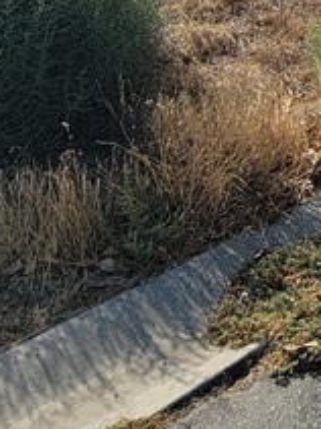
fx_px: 780
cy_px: -181
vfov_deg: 25.0
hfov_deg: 19.0
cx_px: 542
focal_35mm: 63
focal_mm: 2.2
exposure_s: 1/2140
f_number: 2.2
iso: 50
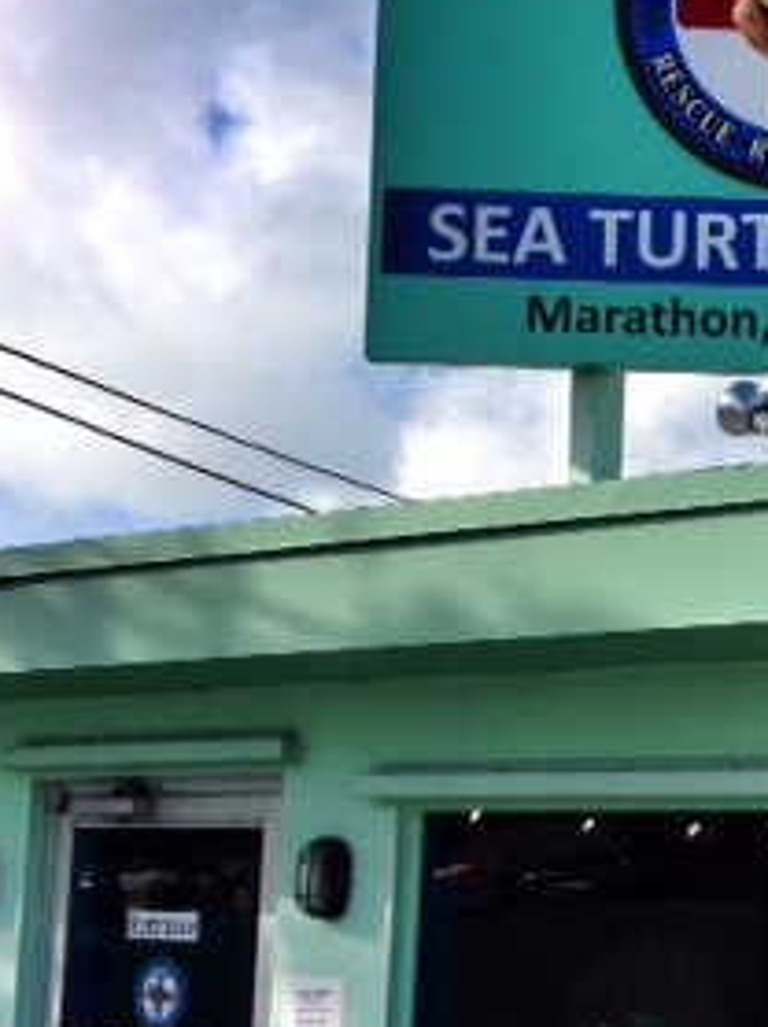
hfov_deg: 18.6
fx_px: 2252
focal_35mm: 76
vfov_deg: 25.6
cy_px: 598
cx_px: 842
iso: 64
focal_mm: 4.12
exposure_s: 1/1938
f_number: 2.4
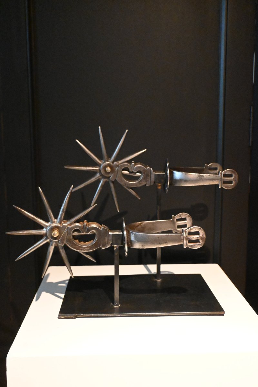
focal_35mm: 37
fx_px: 395
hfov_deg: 36.2
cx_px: 129
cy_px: 194
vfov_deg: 52.2
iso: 11400
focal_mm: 24.5
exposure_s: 1/60
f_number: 4.2
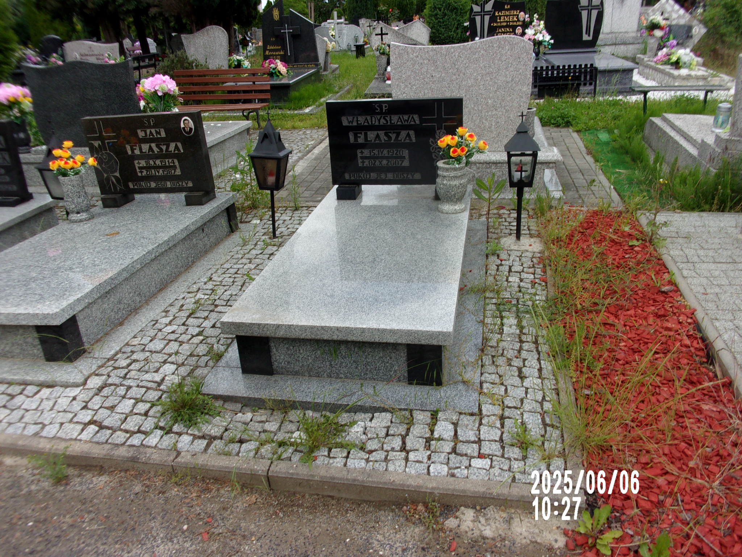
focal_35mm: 28
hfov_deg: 63.4
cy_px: 278
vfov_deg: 49.7
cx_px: 371
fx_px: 600
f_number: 10.8
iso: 80
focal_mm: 5.1
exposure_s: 1/42
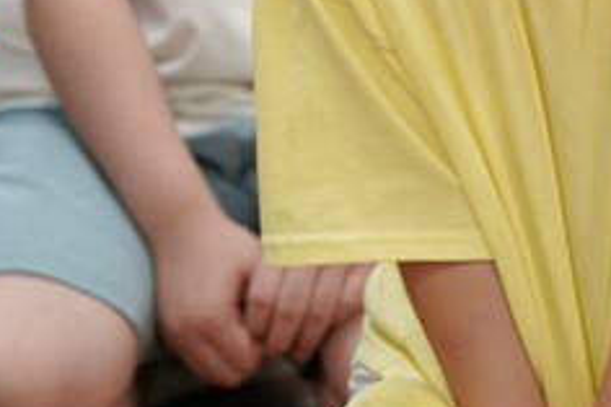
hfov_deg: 3.5
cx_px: 1137
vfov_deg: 2.4
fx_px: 9888
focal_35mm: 583
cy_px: -169
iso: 1600
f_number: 4
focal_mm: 153
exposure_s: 1/160
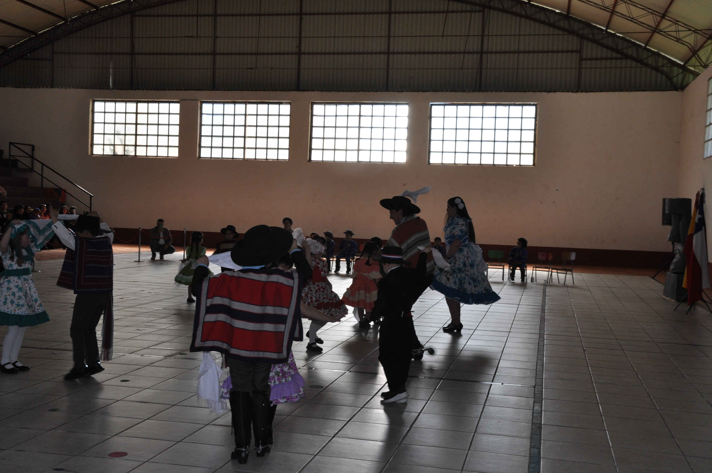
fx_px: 830
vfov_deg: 31.8
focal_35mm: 42
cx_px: 356
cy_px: 236
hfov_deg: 46.4
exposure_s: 1/125
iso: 400
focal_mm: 28
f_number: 10
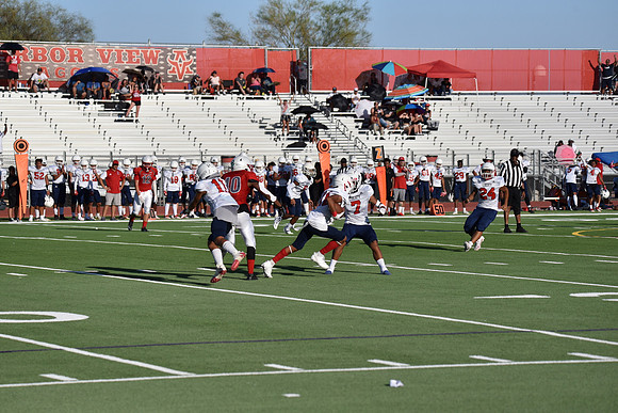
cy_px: 206
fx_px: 2575
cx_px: 309
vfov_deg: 9.2
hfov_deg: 13.7
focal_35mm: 150
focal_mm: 150
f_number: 5.6
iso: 320
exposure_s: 1/4000
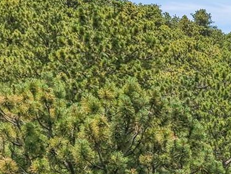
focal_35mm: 104
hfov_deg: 16.3
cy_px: 228
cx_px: 399
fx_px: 694
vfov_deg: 13.7
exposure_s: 1/8000
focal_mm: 8.67
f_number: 1.8
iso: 240
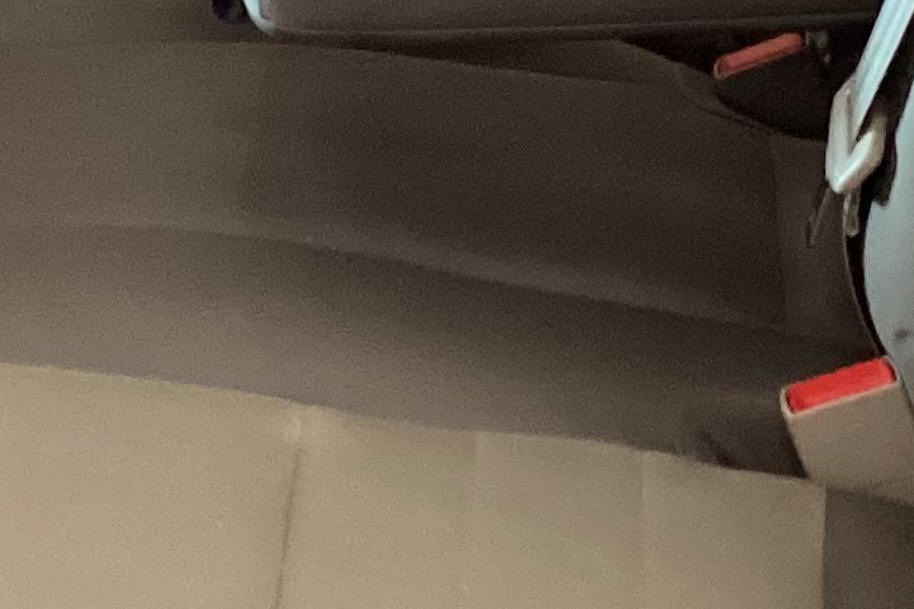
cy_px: -204
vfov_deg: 9.2
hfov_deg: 13.8
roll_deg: +4.4
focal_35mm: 146
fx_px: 3707
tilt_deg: -23.0
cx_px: -9
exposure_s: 1/33
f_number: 2.4
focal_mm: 3.3
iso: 250
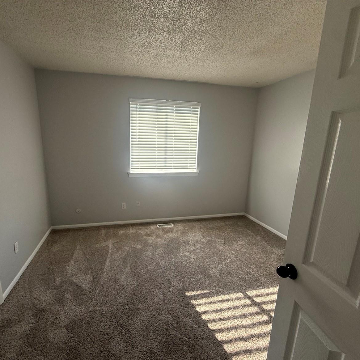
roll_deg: -0.8
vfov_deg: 84.0
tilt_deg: -13.0
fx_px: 200
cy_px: 184
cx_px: 163
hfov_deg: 83.7
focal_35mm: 17
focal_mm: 2.22
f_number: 2.2
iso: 125
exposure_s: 1/99
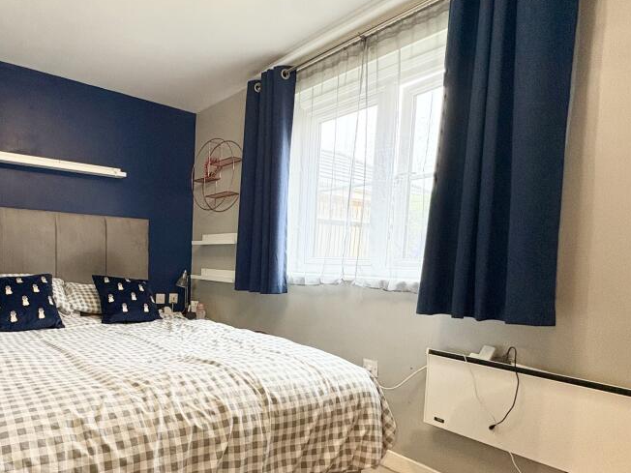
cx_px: 169
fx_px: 401
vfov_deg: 60.5
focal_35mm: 22
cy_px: 287
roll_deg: -0.9
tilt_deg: -3.8
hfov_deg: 71.9
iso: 250
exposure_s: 1/66
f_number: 2.2
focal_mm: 2.22
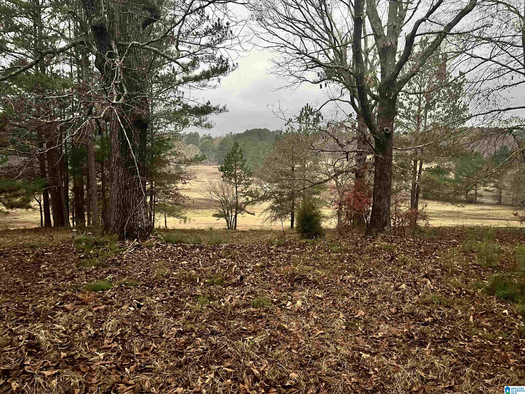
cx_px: 262
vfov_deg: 53.1
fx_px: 394
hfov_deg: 67.3
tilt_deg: -6.6
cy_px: 197
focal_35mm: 26
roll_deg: -1.5
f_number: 1.6
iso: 800
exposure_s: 1/30
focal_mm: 5.1
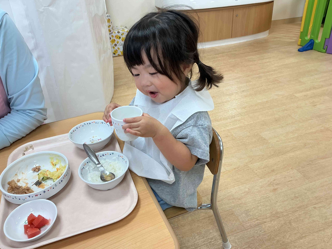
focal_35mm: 29
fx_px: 278
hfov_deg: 61.7
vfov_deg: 48.2
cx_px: 166
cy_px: 124
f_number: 1.8
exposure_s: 1/100
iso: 25
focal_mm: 3
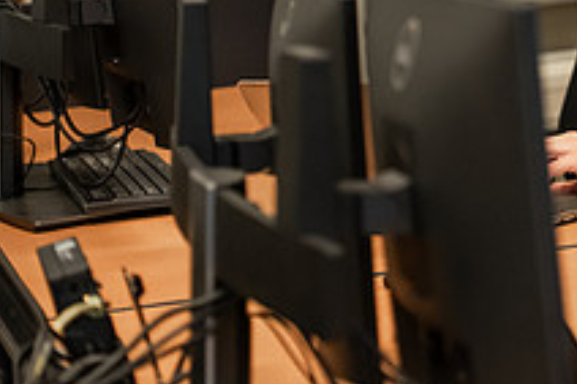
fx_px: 3507
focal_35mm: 219
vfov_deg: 6.2
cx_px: 691
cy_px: -138
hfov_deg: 9.3
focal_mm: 80
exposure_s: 1/125
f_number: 3.5
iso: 1000
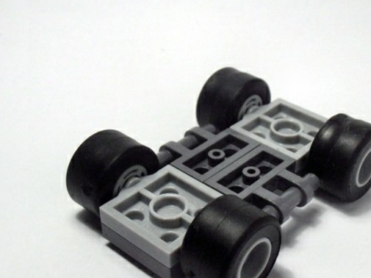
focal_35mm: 66
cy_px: 151
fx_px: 707
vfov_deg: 22.2
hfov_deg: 29.3
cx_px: 226
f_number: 3.9
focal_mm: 6.61
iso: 80
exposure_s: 1/100
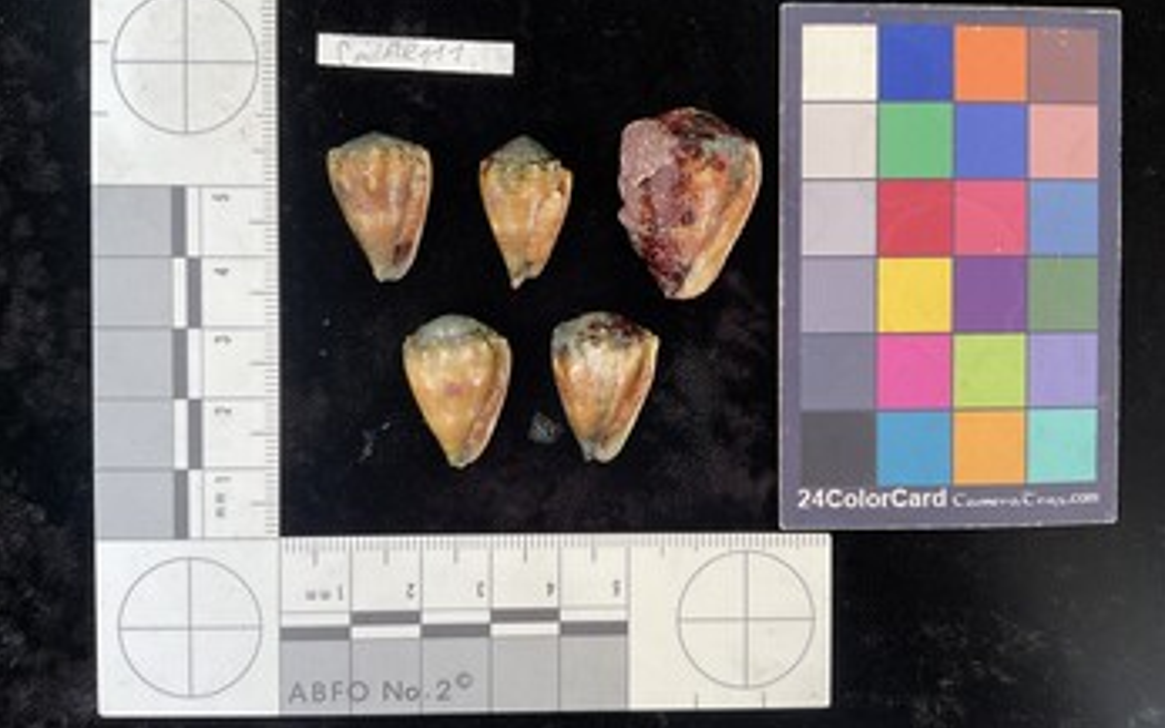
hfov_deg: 61.2
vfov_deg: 40.6
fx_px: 984
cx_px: 584
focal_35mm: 31
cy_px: 344
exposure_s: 1/120
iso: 64
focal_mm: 3
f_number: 1.8
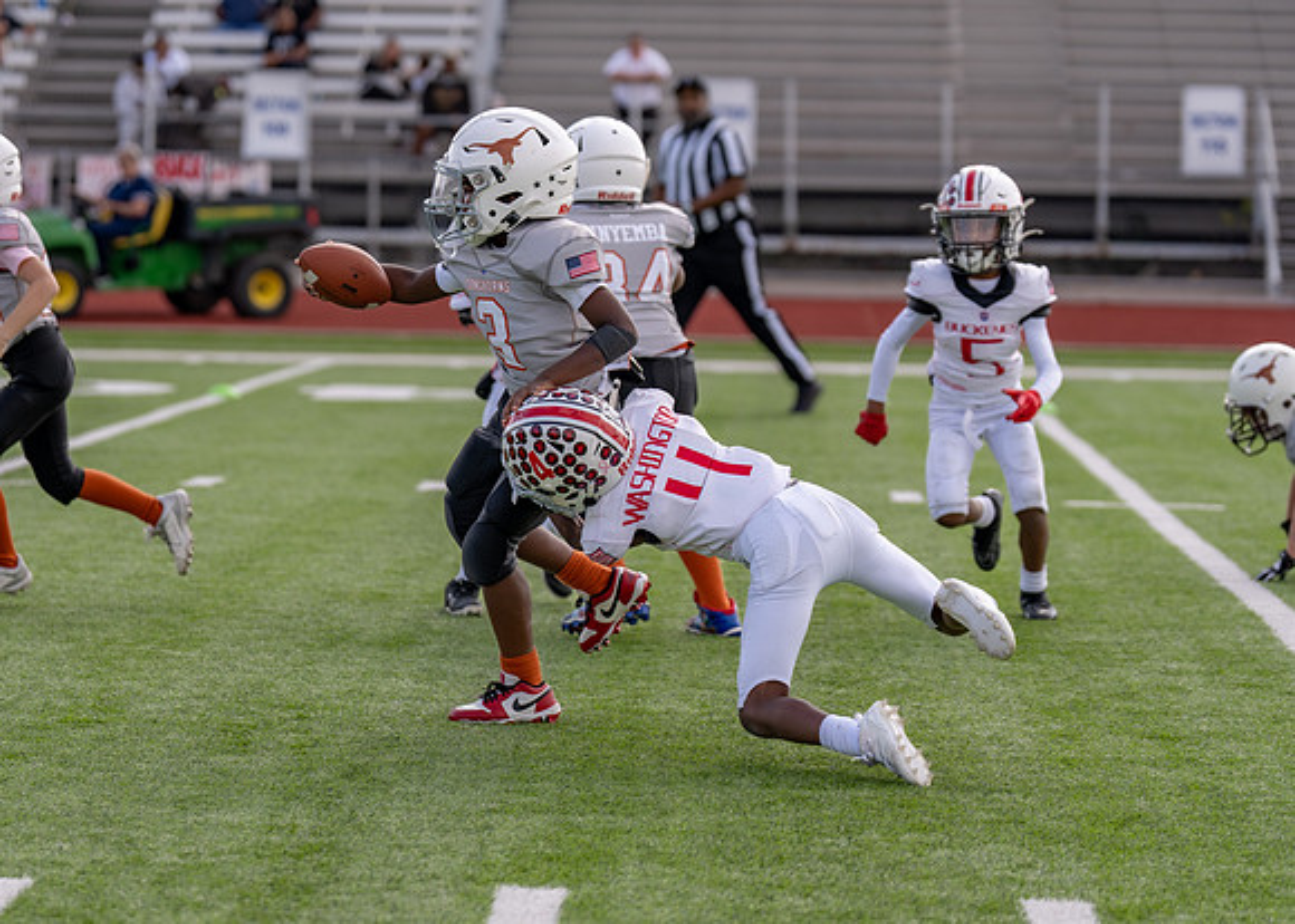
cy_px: 408
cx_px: 517
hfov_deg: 13.2
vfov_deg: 9.5
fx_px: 5589
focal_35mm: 152
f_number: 2.8
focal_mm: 113
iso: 100
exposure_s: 1/1600
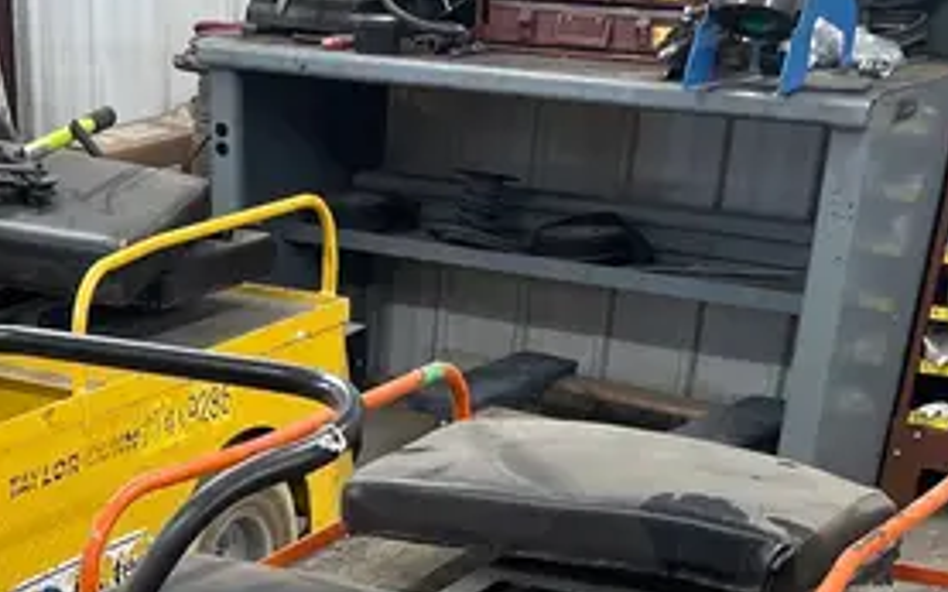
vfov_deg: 14.9
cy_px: 1155
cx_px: 144
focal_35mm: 73
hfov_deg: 27.5
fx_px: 1886
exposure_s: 1/60
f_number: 1.6
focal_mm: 4.2
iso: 200
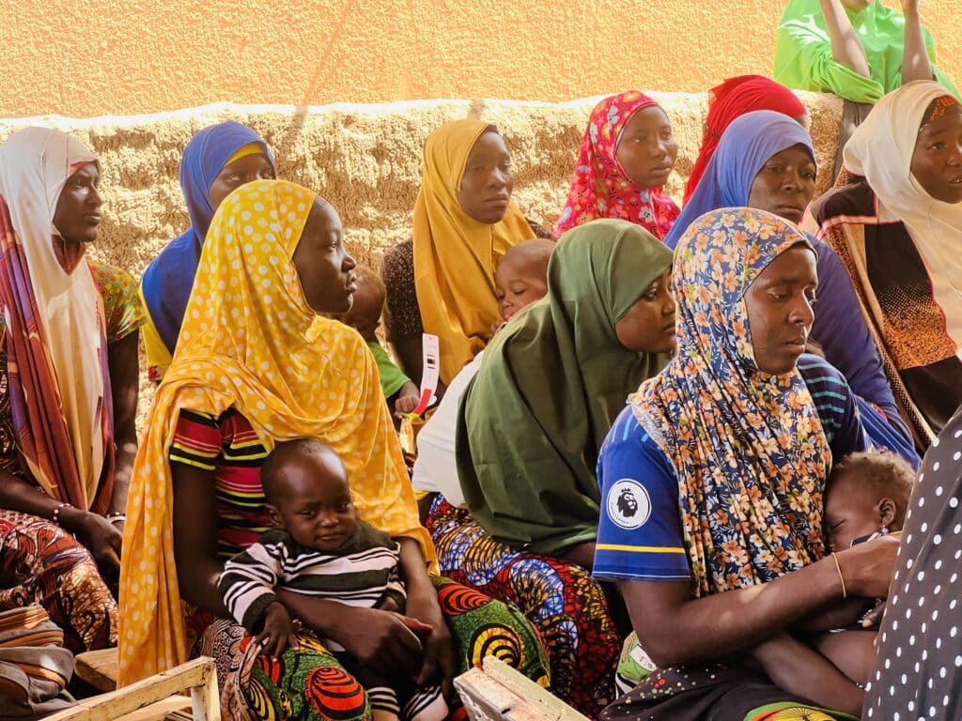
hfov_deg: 25.3
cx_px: 481
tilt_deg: -9.9
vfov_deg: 19.1
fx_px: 2140
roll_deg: +1.9
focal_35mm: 77
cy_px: 360
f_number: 2.8
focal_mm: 9
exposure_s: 1/121
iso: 250
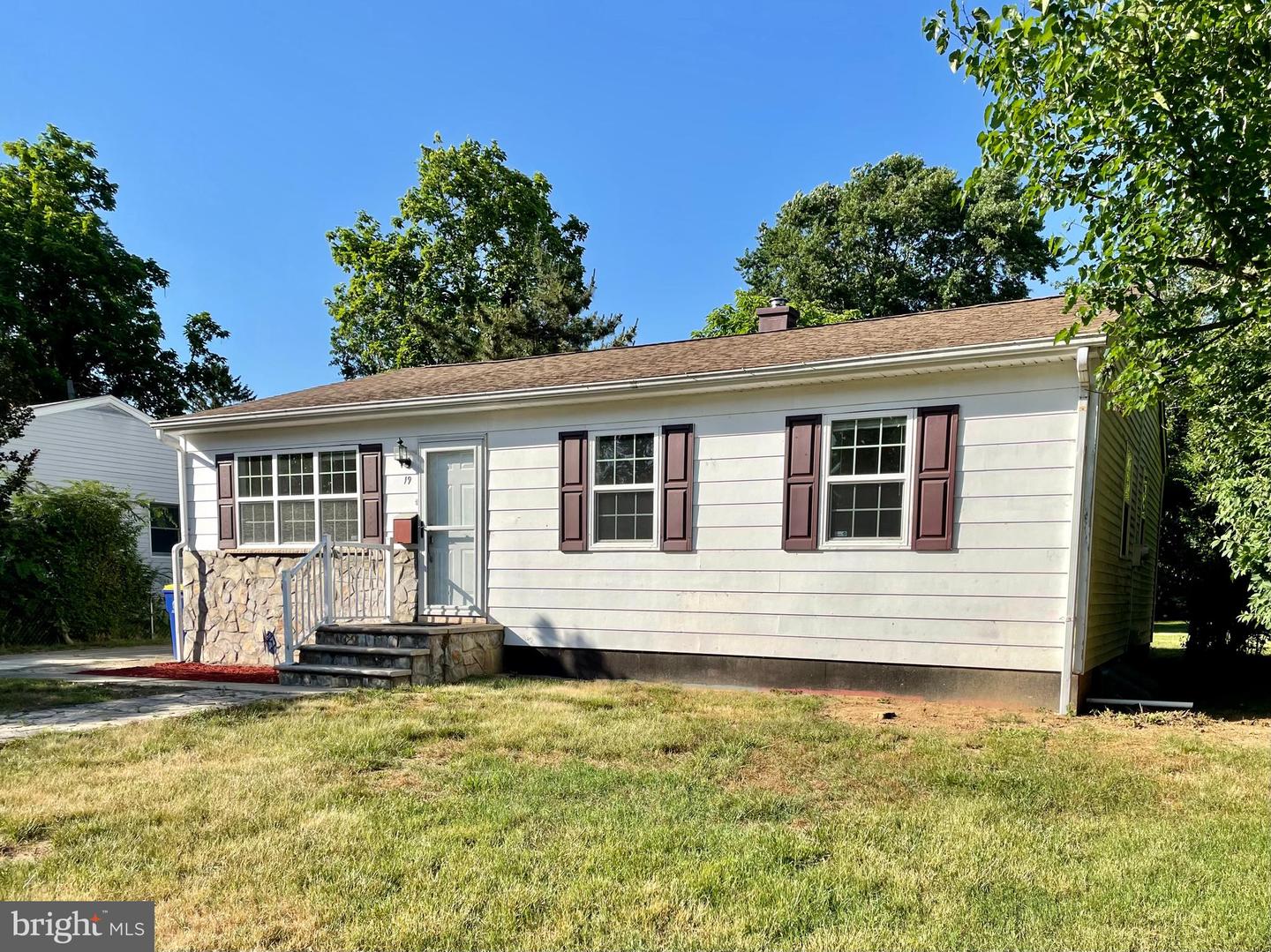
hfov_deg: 67.3
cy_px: 476
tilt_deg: +4.0
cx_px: 636
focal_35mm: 26
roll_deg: -2.0
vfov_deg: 53.0
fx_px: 954
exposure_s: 1/3401
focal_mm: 4.2
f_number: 1.6
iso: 32
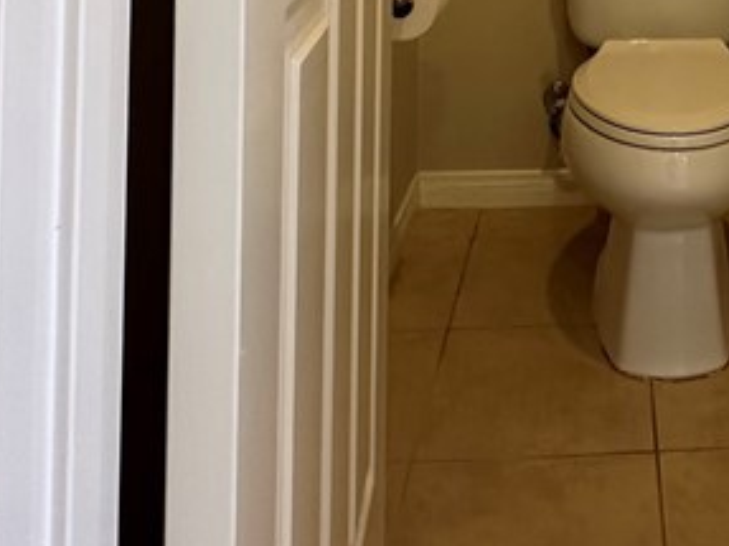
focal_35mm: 50
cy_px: -259
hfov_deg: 35.3
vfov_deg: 23.6
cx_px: 696
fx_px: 1053
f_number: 2.2
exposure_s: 1/60
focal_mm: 2.22
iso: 200
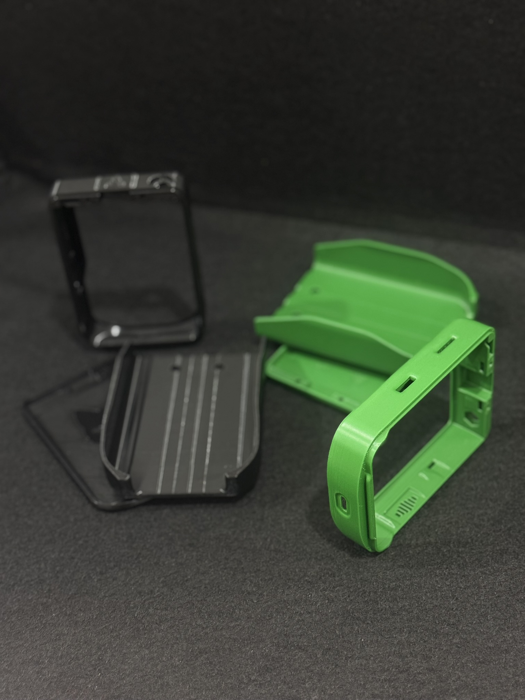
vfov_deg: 39.7
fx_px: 971
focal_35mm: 48
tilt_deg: -41.5
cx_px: 262
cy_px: 350
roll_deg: +8.5
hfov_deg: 30.3
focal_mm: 6.76
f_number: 1.78
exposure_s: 1/40
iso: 200
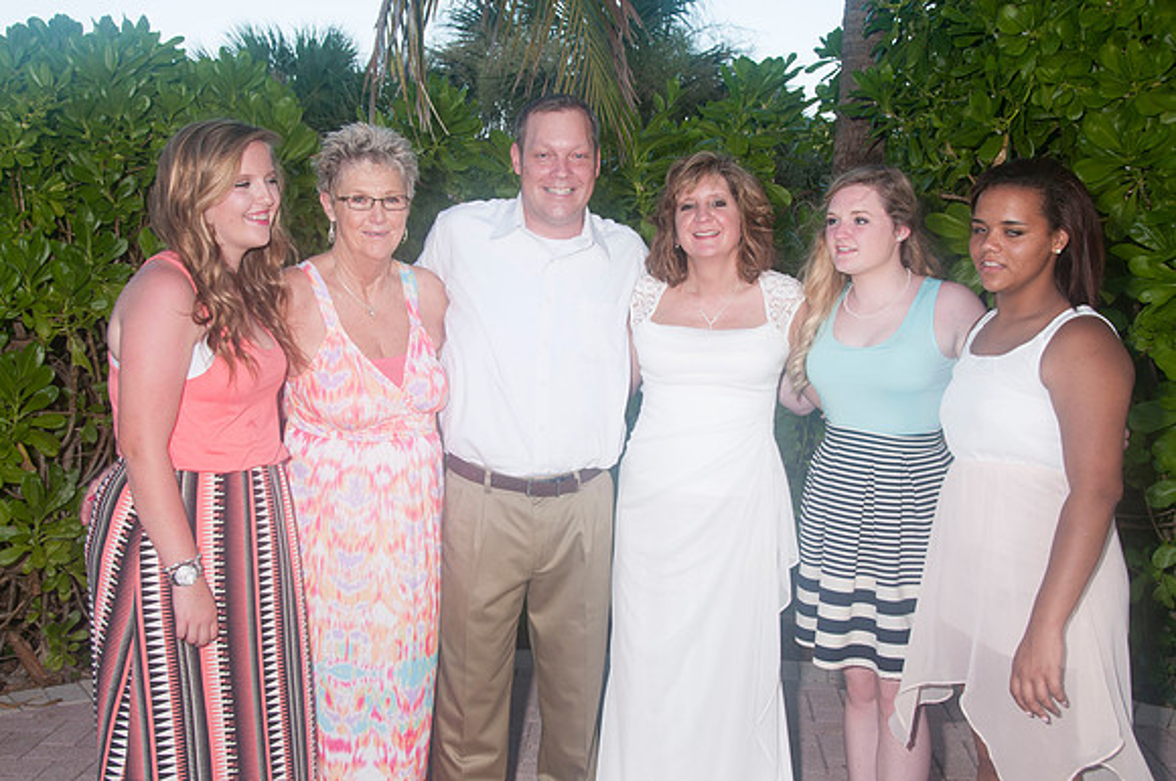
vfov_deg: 31.8
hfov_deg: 46.5
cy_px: 390
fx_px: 1370
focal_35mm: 42
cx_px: 588
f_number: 9
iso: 200
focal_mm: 28
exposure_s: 1/125
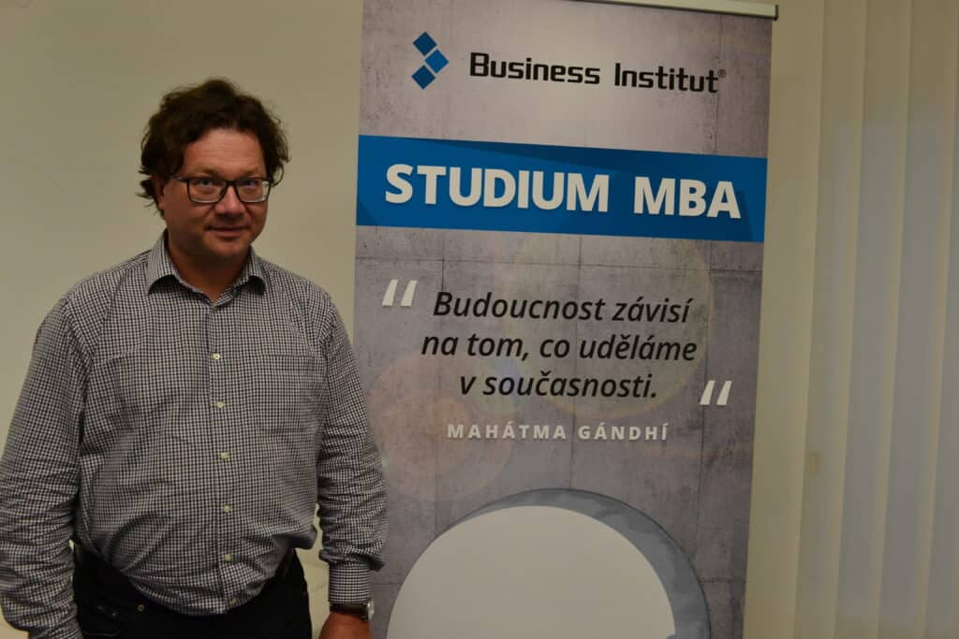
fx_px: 879
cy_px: 320
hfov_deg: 57.2
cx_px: 480
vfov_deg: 40.0
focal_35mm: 33
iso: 400
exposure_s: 1/15
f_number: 6.3
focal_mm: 22
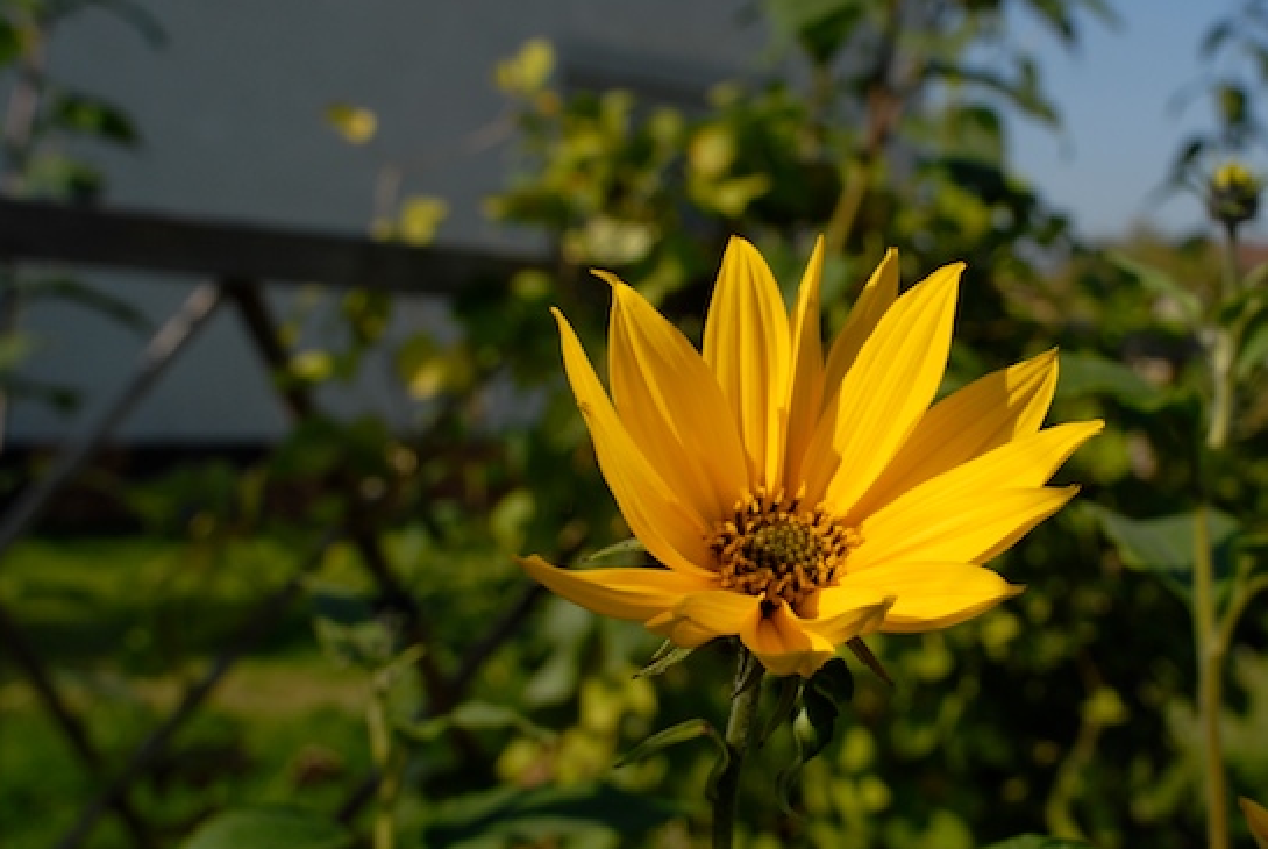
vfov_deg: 30.5
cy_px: 498
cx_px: 796
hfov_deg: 44.1
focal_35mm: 44
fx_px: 1552
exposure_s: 1/320
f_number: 9
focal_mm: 20
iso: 100
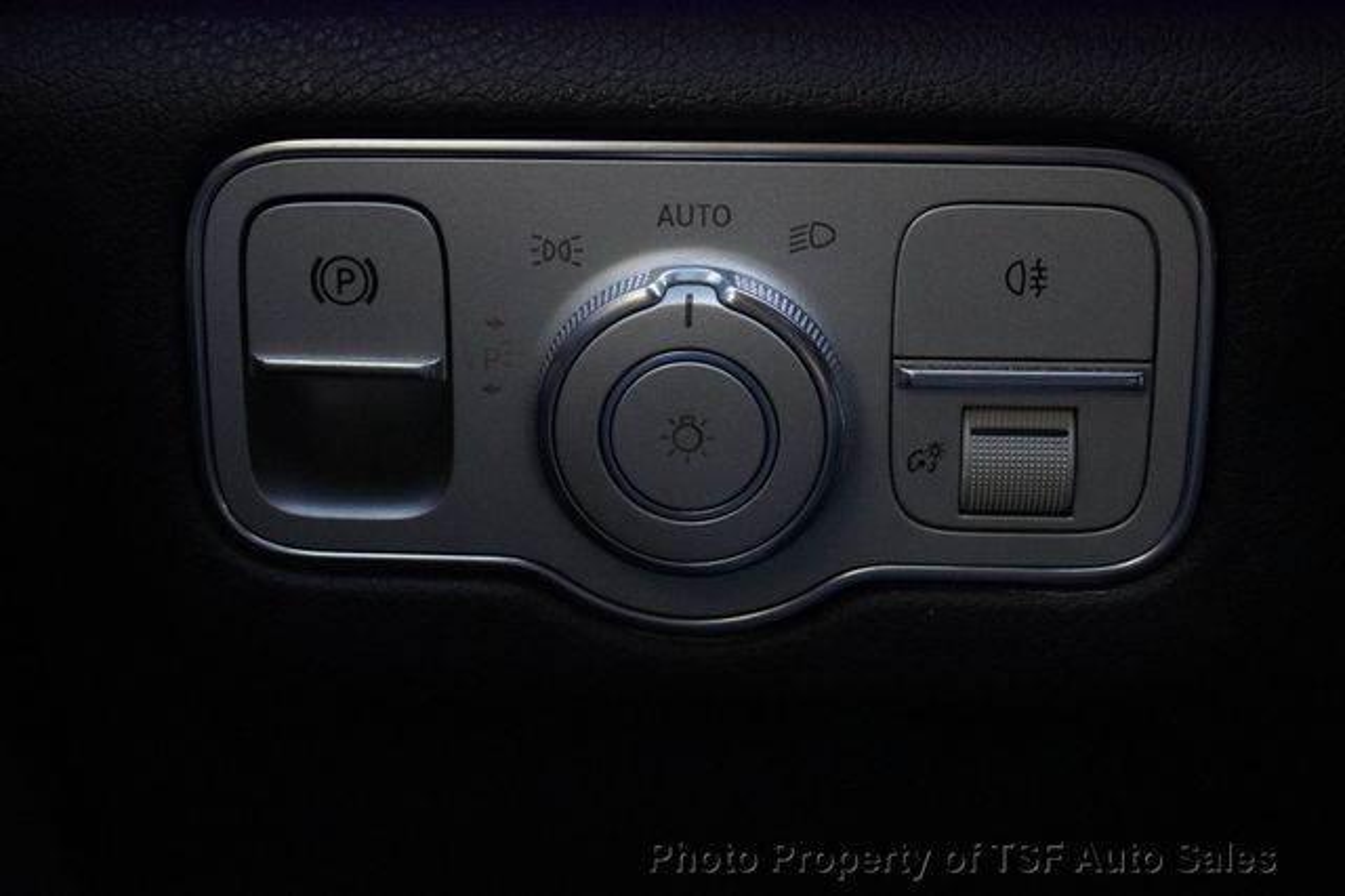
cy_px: 448
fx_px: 2184
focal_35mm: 58
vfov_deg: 23.2
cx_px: 672
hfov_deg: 34.2
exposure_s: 1/250
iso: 6400
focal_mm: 39
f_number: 9
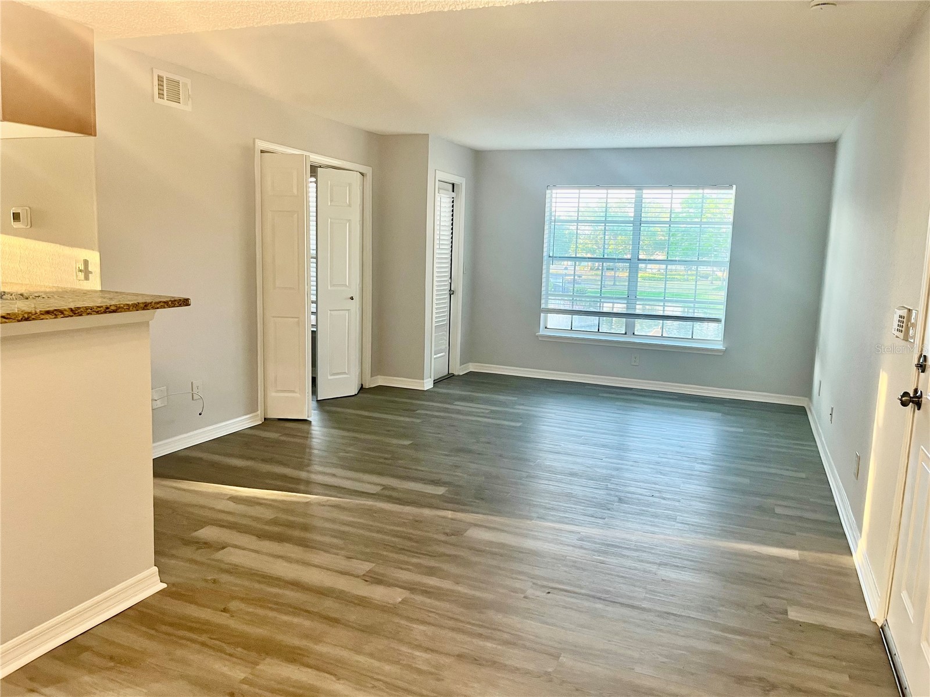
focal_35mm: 26
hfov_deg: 67.3
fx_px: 699
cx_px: 465
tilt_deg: -7.8
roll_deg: -1.7
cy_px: 348
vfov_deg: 53.1
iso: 125
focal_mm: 5.1
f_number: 1.6
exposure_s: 1/60
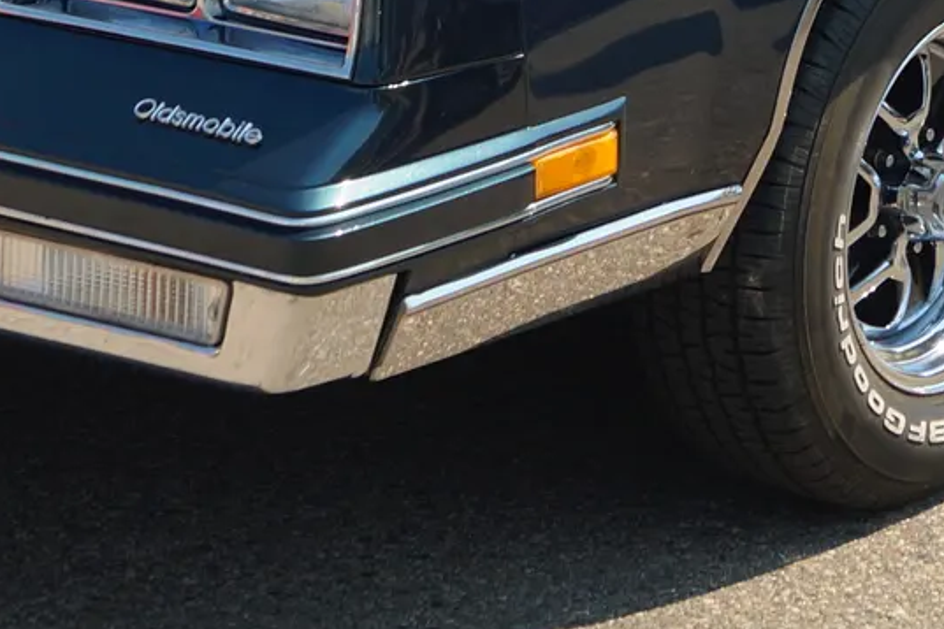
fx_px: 3094
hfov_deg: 17.3
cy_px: -360
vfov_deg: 11.1
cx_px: 636
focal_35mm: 118
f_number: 7.1
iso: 100
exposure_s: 1/100
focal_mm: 22
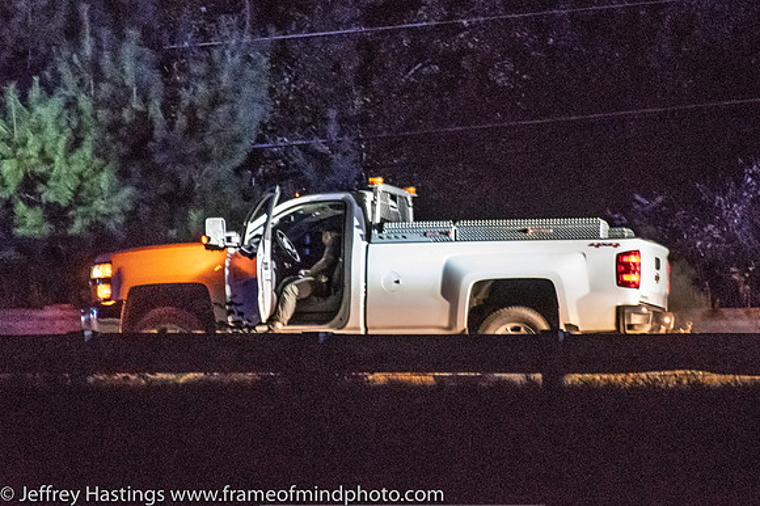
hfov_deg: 6.4
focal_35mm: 320
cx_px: 431
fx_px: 6755
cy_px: 232
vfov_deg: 4.3
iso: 12800
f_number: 5.3
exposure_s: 1/50
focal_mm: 175
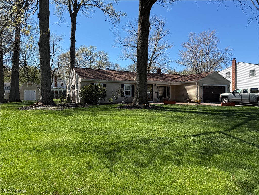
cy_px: 98
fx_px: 180
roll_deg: -0.3
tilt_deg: -0.7
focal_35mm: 24
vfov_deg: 56.8
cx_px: 130
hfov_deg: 71.6
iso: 100
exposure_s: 1/3145
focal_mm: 6.76
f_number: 1.78
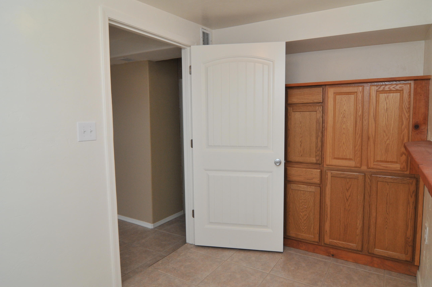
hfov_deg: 81.0
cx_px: 241
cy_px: 138
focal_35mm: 21
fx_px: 252
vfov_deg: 59.3
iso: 500
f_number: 10
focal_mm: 12
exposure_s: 1/30
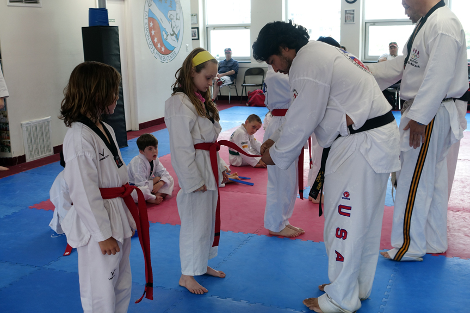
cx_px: 235
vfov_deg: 30.5
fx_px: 574
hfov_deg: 44.5
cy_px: 156
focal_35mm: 44
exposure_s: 1/160
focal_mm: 16.17
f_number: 3.2
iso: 250
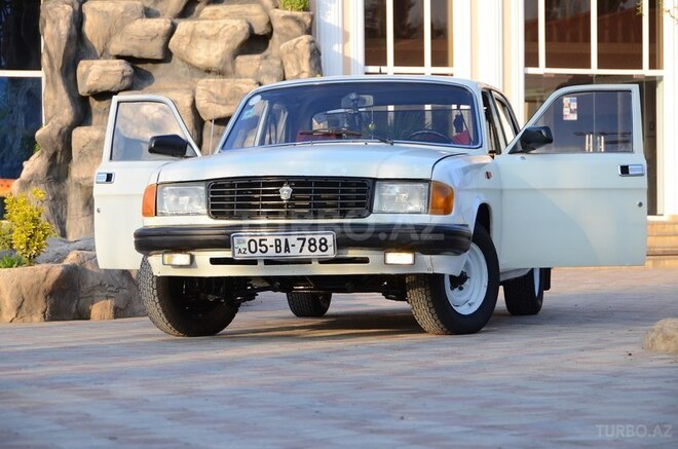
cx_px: 339
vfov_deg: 11.1
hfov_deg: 16.7
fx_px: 2311
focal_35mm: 123
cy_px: 224
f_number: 6.3
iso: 400
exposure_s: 1/640
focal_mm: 82
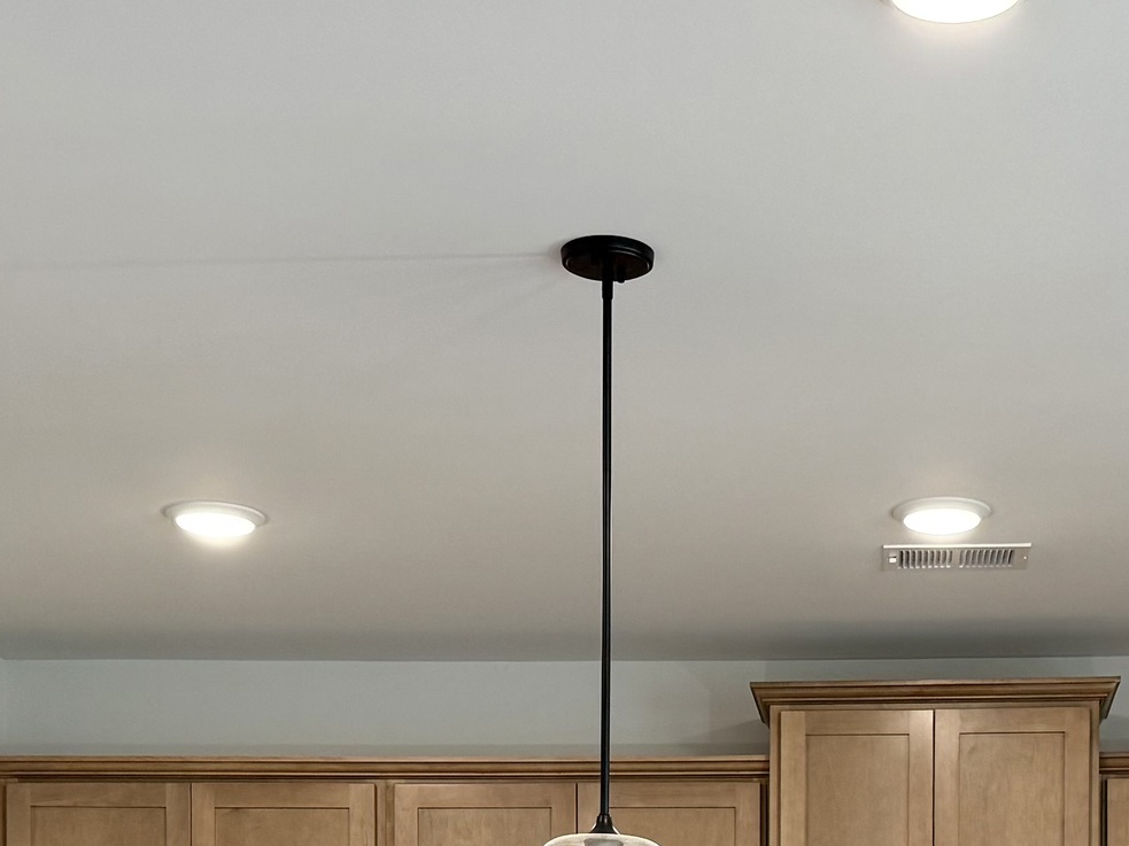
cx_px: 799
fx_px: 2446
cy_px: 1165
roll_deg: +0.6
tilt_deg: +1.4
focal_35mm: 75
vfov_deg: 18.0
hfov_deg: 25.8
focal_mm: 6.76
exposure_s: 1/133
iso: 160
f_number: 1.78
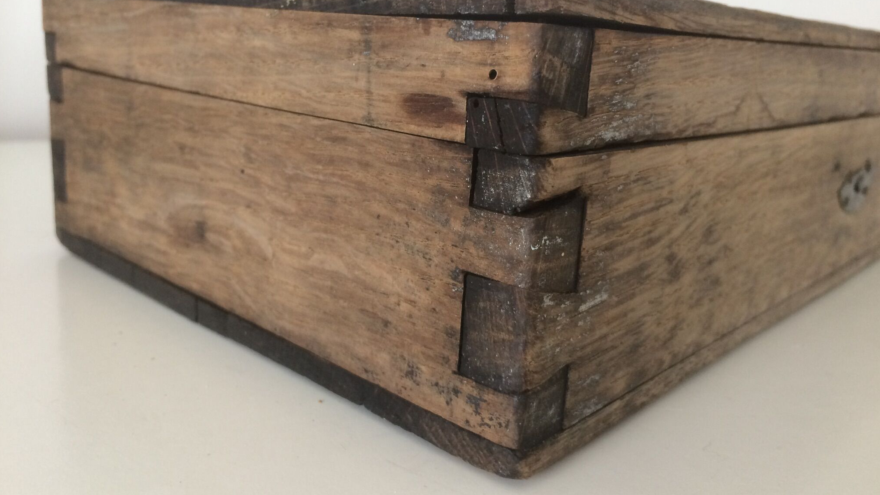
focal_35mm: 32
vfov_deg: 36.6
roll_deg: -4.4
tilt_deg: -12.8
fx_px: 747
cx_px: 442
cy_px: 217
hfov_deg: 61.0
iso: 64
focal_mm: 4.15
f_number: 2.2
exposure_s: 1/33
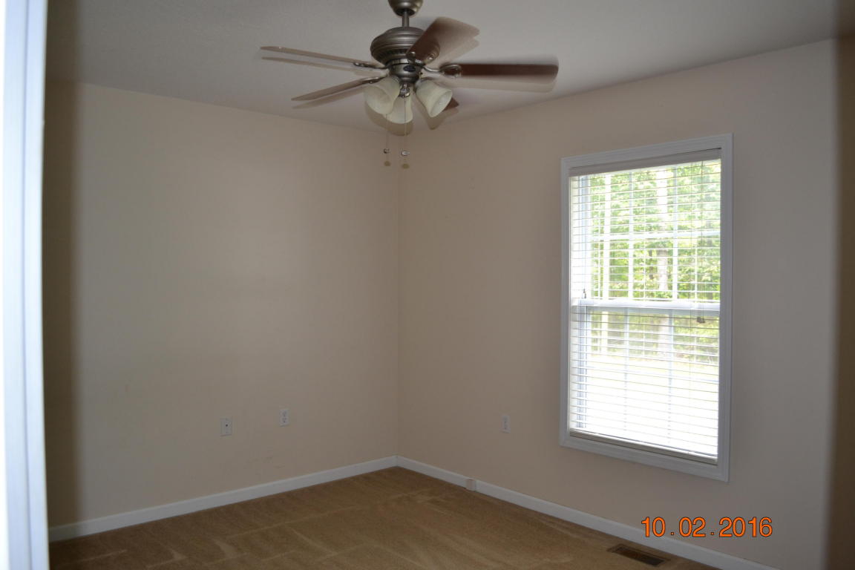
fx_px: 641
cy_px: 285
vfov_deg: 47.9
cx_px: 428
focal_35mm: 27
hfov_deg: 67.4
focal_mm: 18
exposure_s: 1/60
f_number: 4
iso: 400
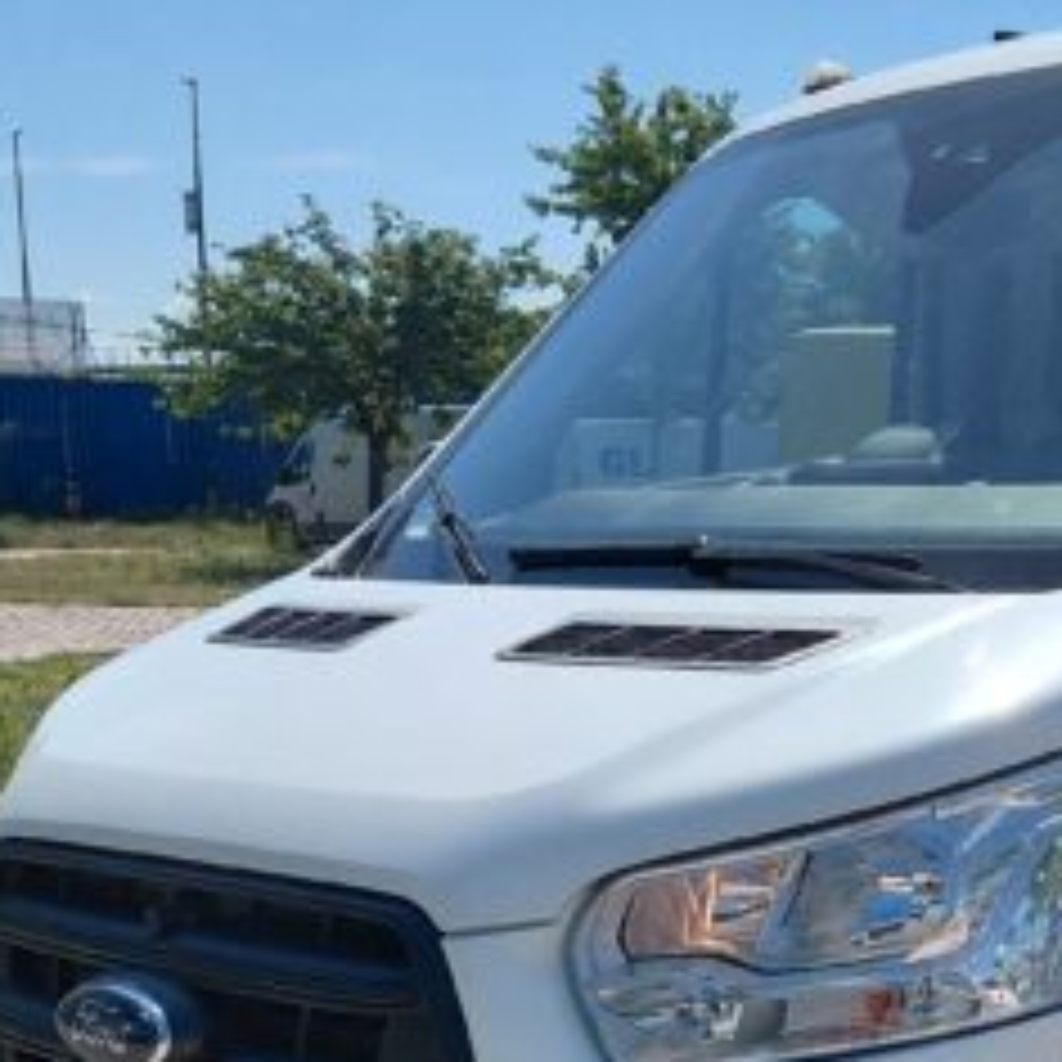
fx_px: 2499
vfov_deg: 23.6
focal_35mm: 72
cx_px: 1138
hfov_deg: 22.7
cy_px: 860
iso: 50
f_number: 1.8
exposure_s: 1/3420
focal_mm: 4.69
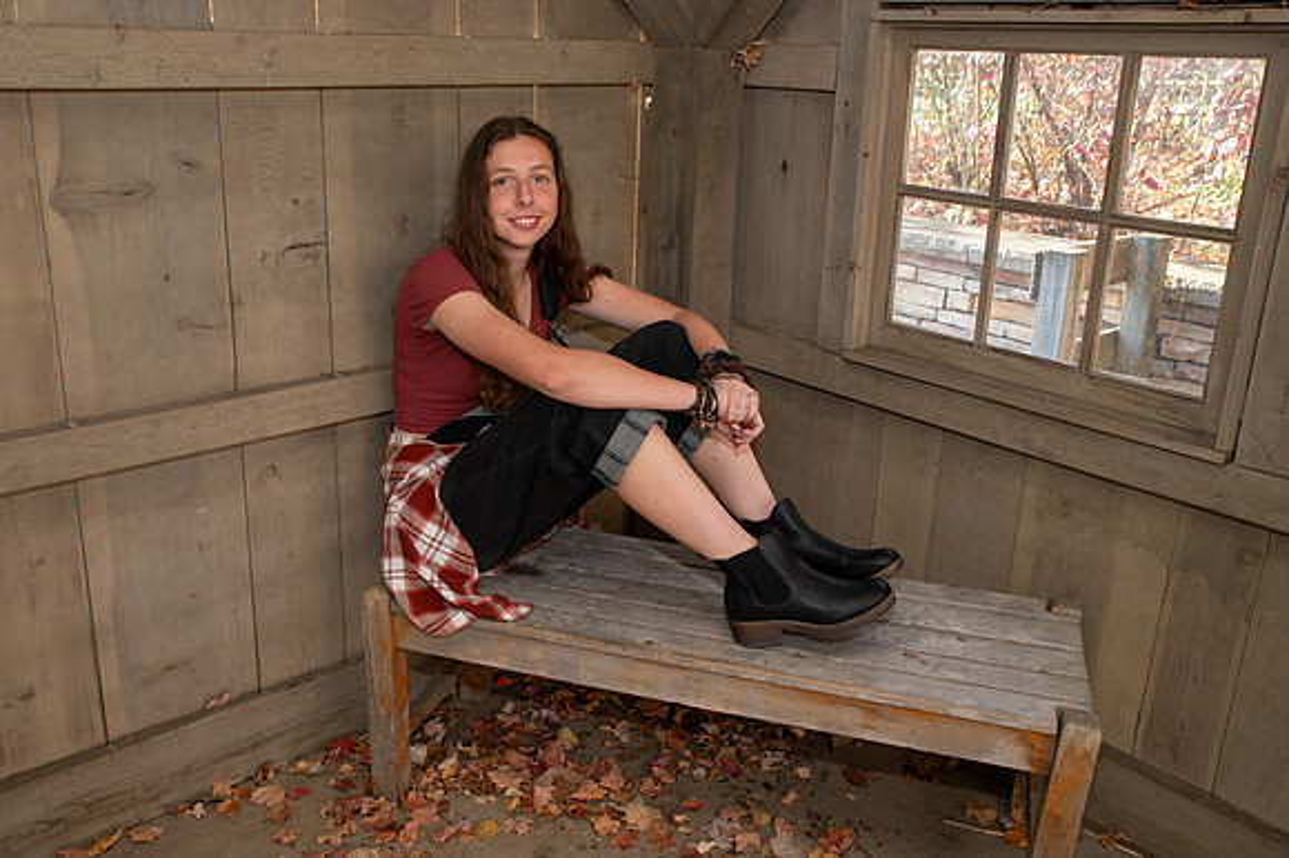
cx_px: 619
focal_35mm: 33
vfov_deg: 40.4
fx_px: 1166
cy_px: 412
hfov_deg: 57.8
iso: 640
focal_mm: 31
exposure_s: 1/125
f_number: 5.6
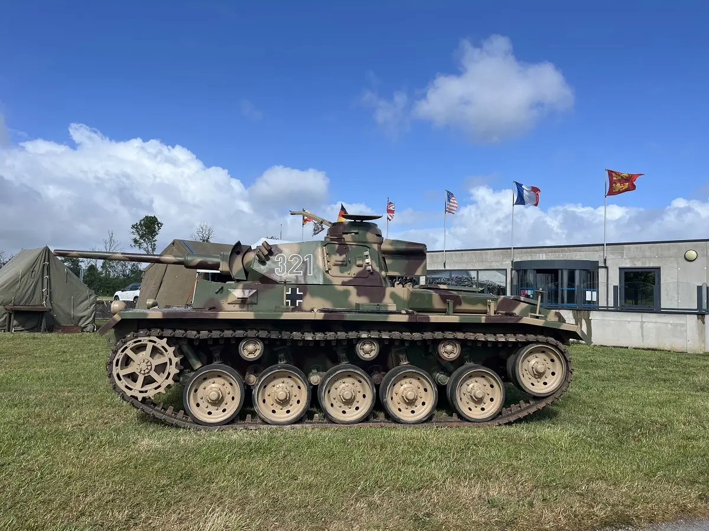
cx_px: 354
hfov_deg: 67.3
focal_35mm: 26
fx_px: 533
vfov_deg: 53.1
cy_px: 266
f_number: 1.6
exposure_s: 1/3876
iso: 50
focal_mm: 5.1
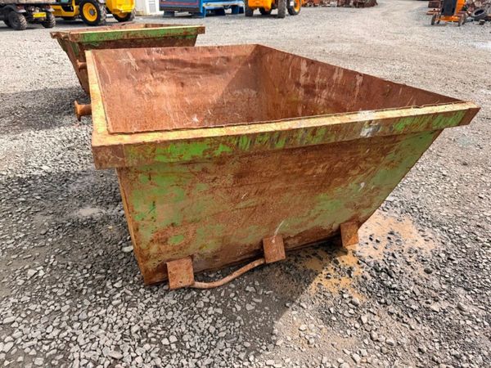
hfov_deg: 71.6
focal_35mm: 24
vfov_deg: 56.8
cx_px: 246
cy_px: 184
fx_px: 340
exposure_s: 1/1314
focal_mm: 6.76
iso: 80
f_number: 1.78
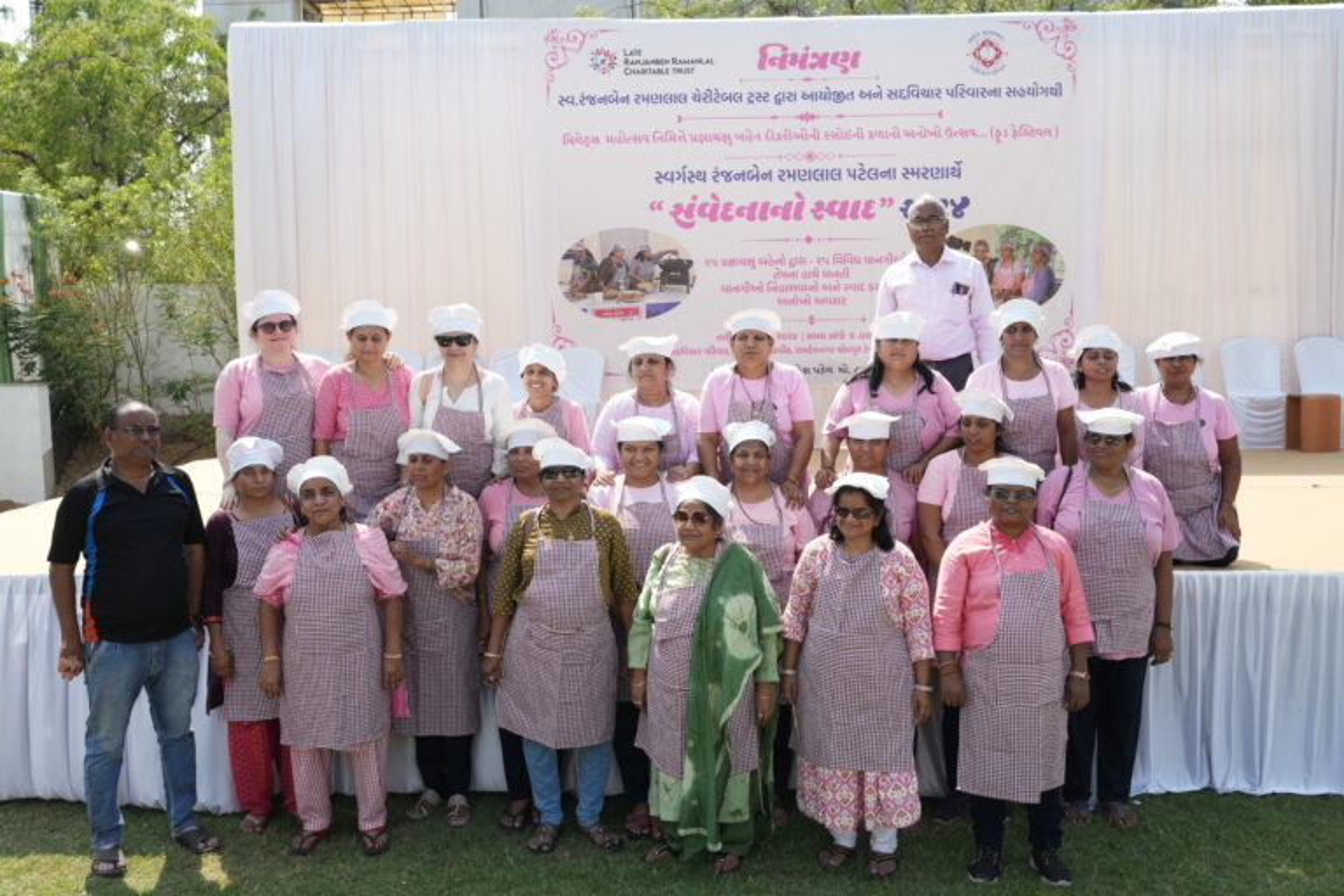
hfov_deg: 54.4
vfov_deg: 37.9
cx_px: 672
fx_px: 1307
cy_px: 448
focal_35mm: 35
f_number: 7.1
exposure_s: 1/200
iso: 160
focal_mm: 35
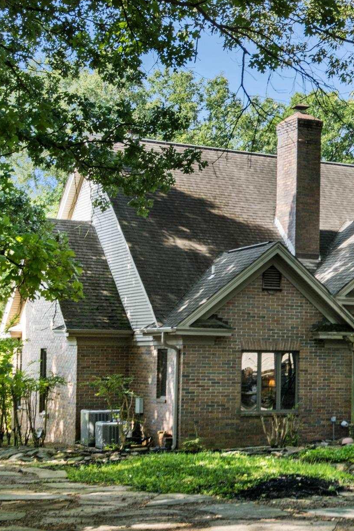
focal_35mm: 73
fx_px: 1077
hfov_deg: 17.6
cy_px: 312
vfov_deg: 27.7
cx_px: 444
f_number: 7.1
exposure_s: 1/30
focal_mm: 24
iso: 400
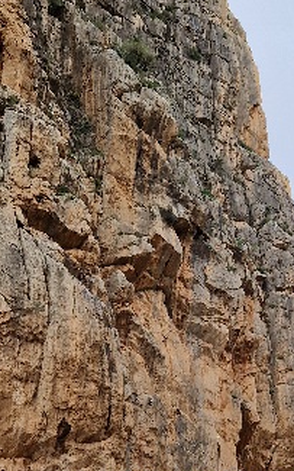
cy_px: 394
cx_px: 306
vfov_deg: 32.8
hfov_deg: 20.8
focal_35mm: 60
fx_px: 770
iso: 50
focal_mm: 5.4
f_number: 1.8
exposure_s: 1/385
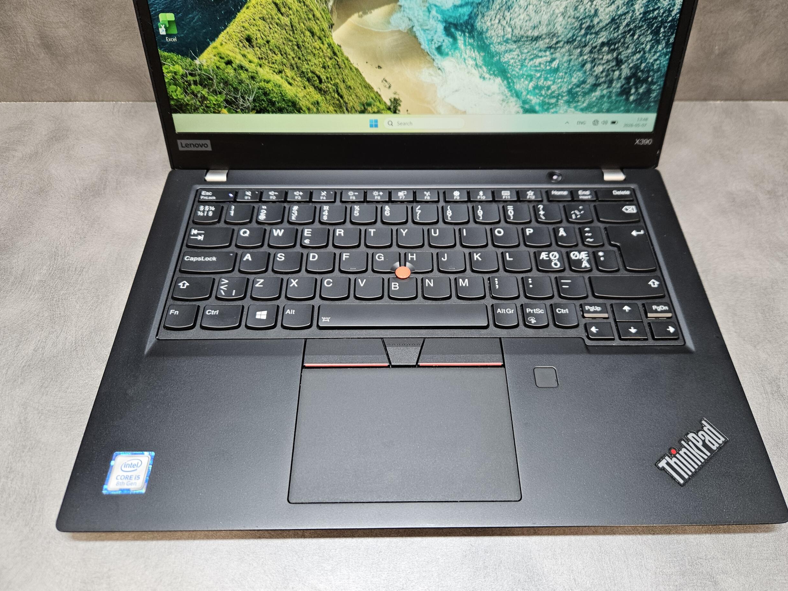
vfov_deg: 56.8
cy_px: 288
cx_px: 409
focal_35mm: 24
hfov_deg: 71.6
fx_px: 546
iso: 320
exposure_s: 1/142
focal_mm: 5.4
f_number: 1.8
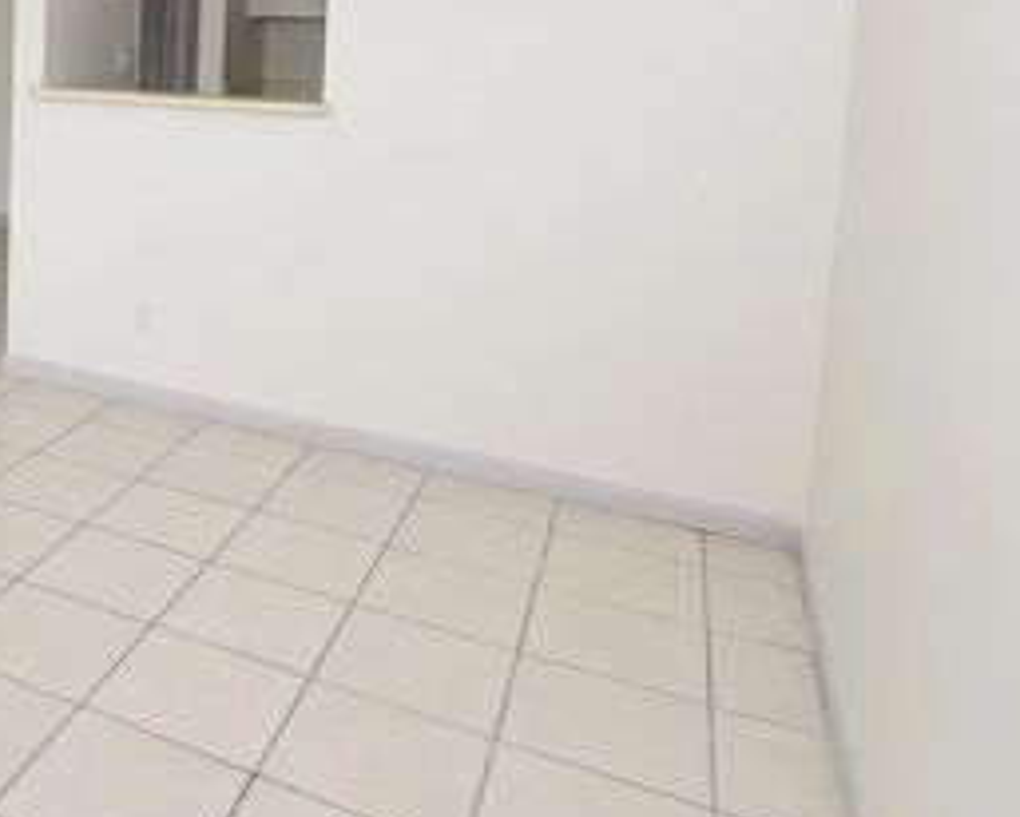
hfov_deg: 43.3
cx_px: -24
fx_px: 1057
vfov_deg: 40.0
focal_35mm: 35
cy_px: 129
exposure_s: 1/80
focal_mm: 15
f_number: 4.5
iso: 800
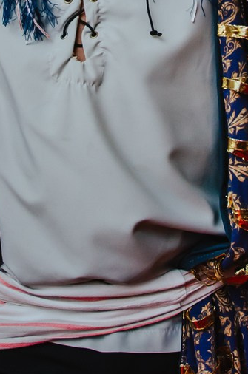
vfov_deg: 18.5
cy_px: -130
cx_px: 141
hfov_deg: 13.4
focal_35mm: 102
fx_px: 1059
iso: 500
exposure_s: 1/250
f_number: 2
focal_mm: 19
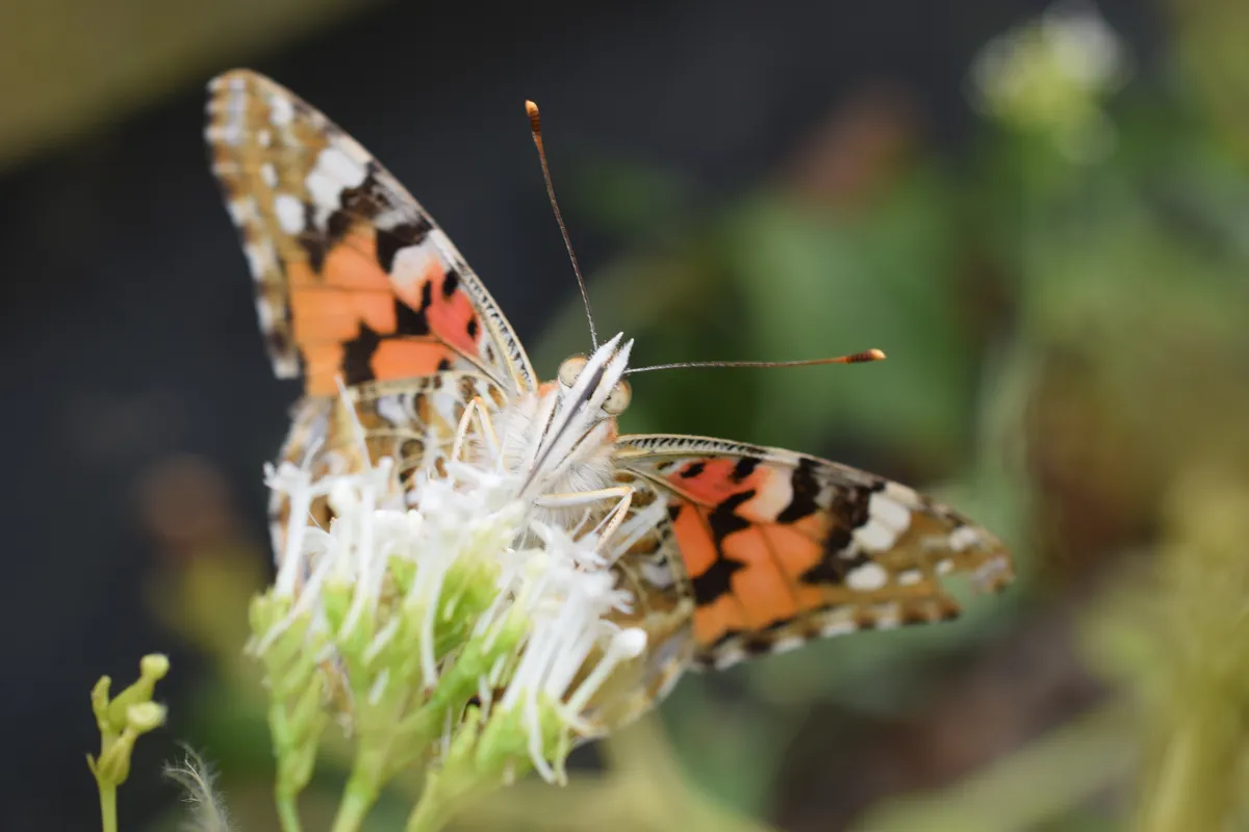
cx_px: 624
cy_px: 416
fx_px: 2082
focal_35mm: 60
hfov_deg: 33.4
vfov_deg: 22.6
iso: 100
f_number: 8
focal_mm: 40
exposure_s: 1/80
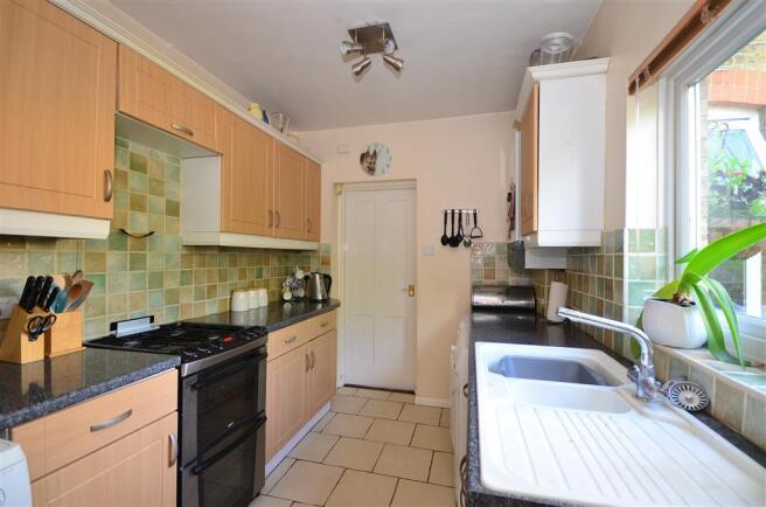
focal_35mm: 15
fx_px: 318
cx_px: 383
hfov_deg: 100.5
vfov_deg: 77.0
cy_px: 254
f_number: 4.5
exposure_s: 1/15
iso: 200
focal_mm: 10
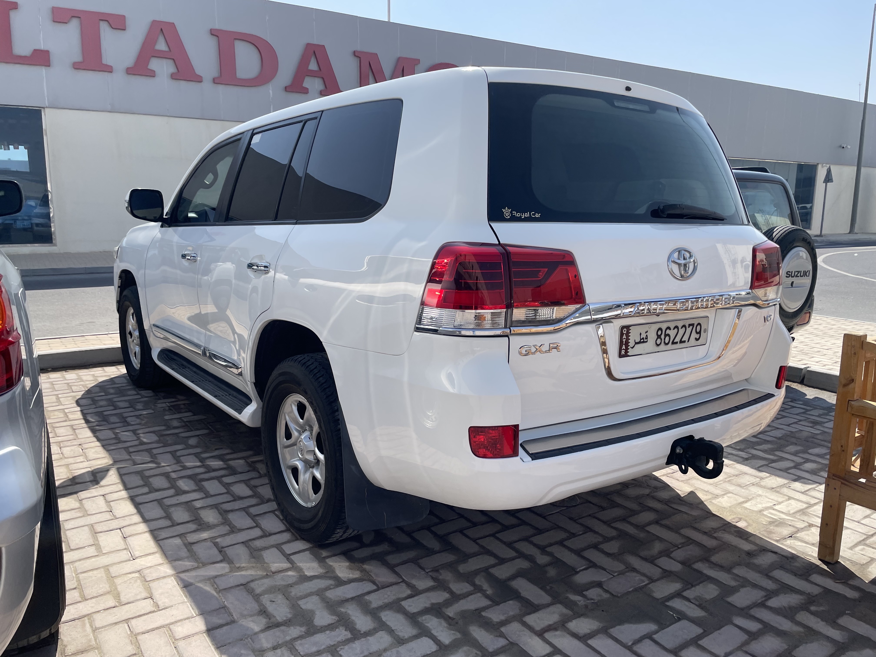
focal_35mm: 26
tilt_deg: -14.3
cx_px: 438
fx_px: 658
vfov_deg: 53.1
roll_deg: -1.8
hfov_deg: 67.3
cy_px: 328
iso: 32
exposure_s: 1/3610
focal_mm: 4.2
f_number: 1.6
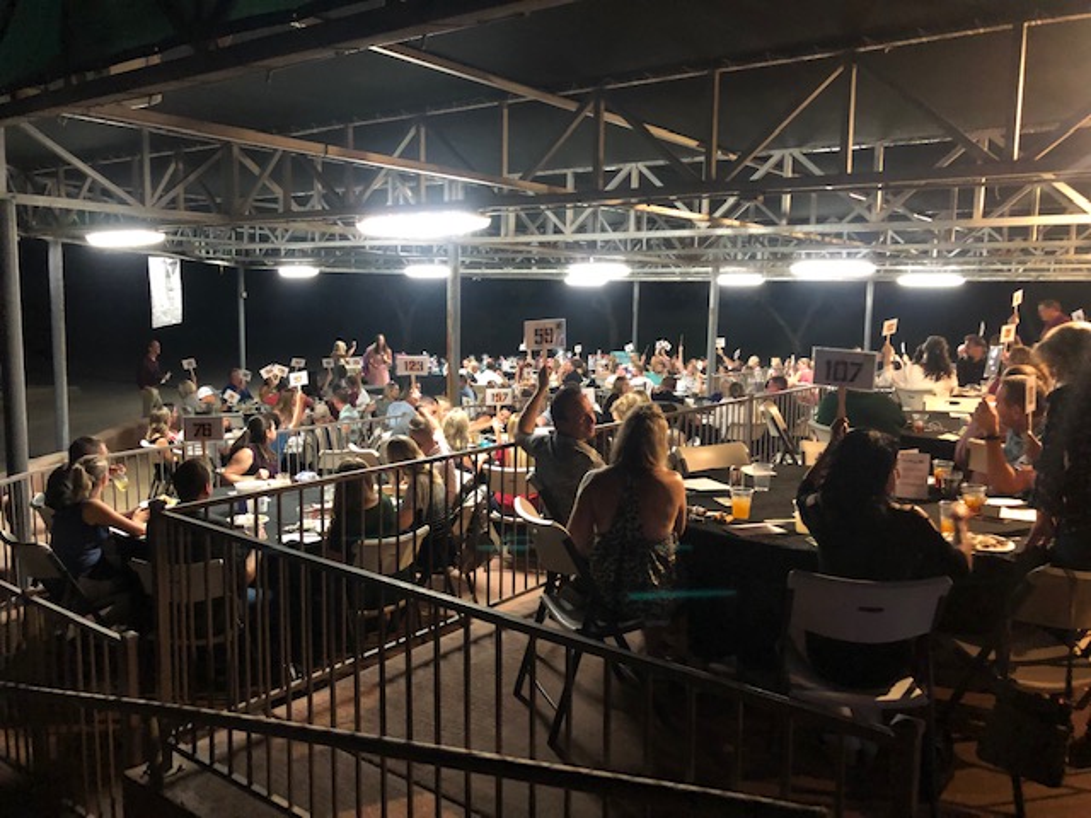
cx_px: 546
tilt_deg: -5.7
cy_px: 409
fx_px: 882
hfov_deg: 63.4
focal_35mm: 28
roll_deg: -0.6
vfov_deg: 49.7
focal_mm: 4
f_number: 1.8
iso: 80
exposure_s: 1/5
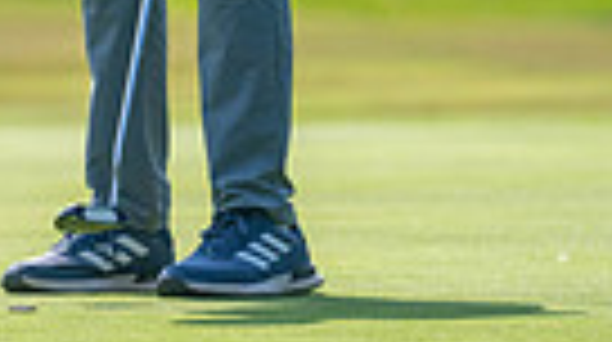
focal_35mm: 1041
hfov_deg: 2.1
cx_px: 122
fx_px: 16867
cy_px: -346
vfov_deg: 1.2
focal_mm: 300
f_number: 5
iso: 640
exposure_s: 1/4000
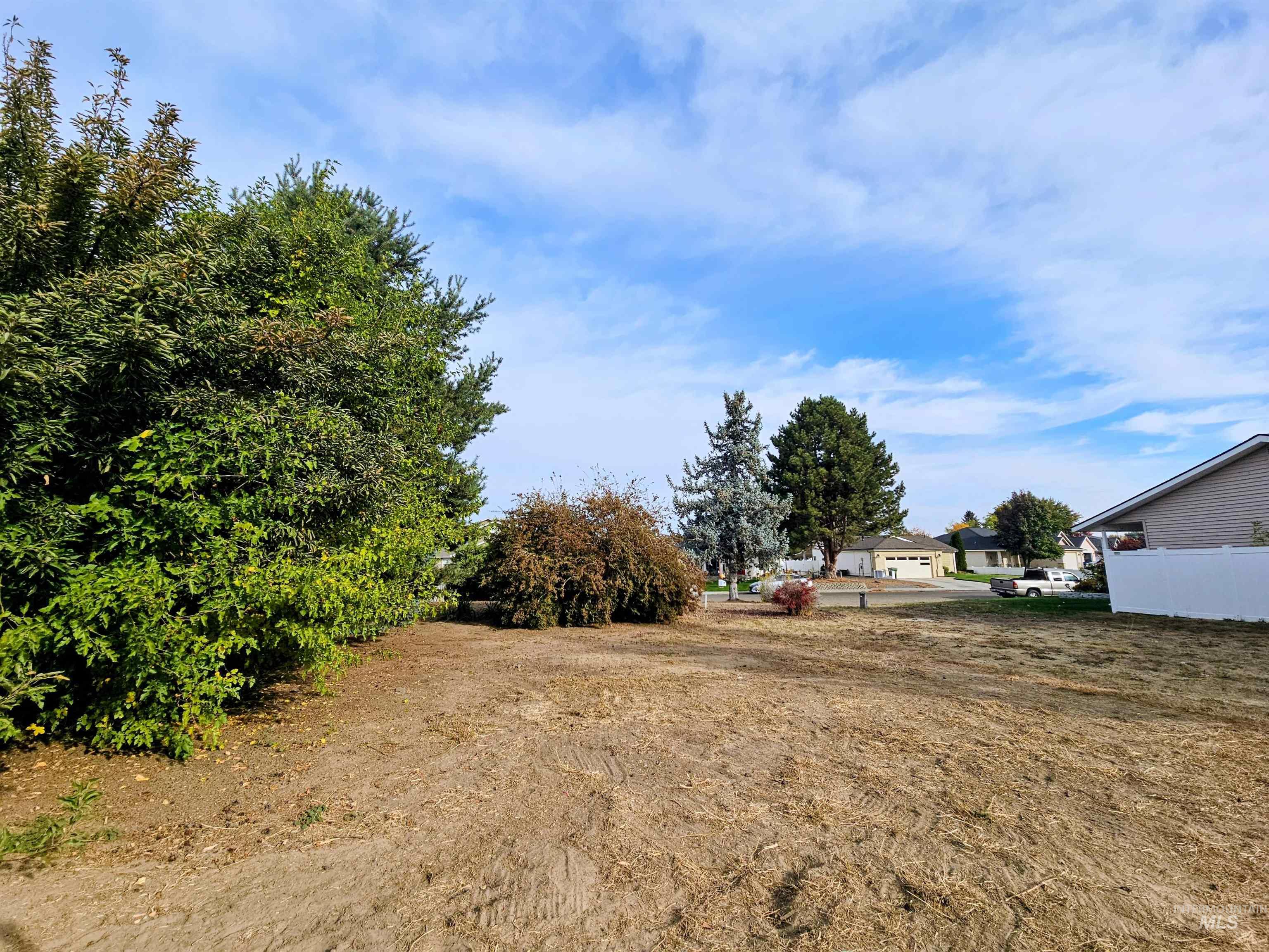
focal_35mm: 13
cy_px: 476
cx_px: 634
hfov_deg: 106.2
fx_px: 477
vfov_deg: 89.9
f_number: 2.2
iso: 50
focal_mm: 2.2
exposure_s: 1/2423
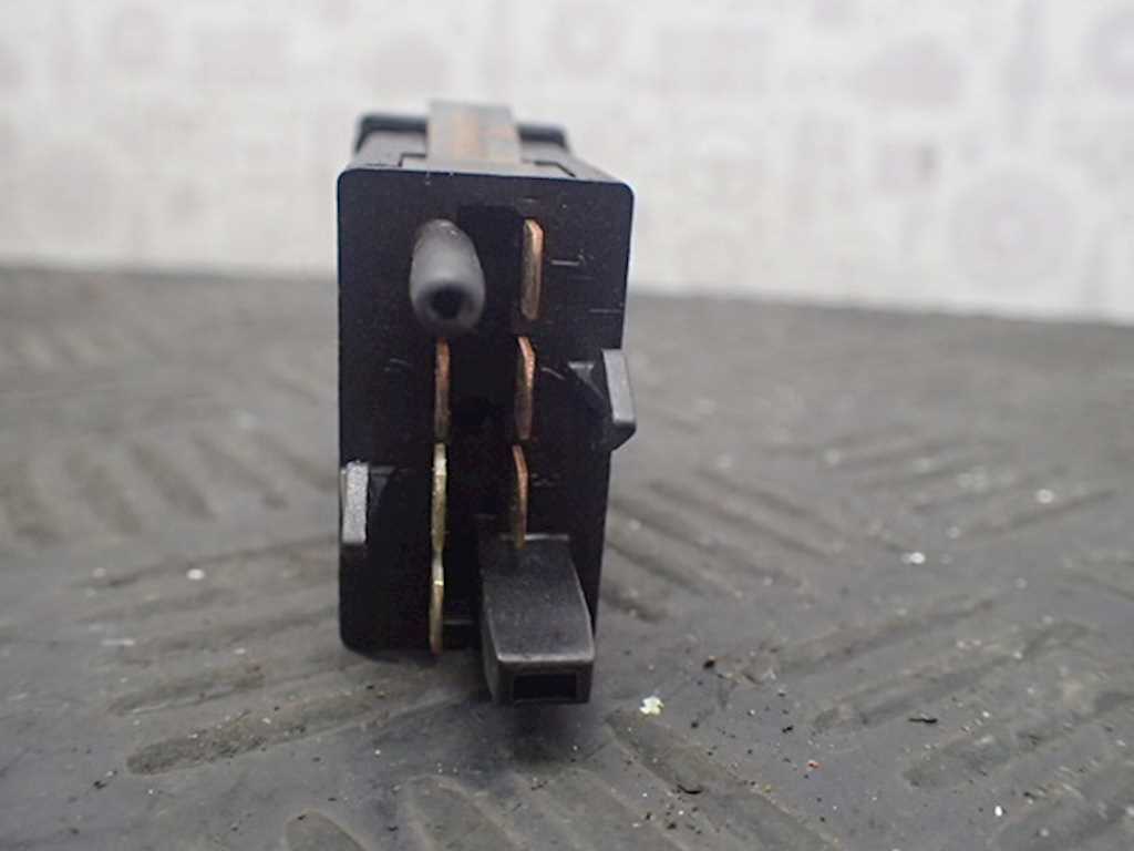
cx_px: 567
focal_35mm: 30
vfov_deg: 46.8
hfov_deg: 60.0
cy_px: 426
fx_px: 983
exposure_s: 1/125
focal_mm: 5.5
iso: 800
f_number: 2.3
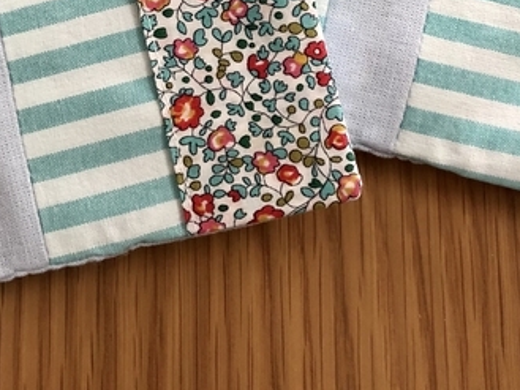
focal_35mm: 68
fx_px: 1022
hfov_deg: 28.3
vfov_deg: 20.3
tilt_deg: -79.6
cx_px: 150
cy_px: -77
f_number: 1.8
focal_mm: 4
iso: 64
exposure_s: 1/15
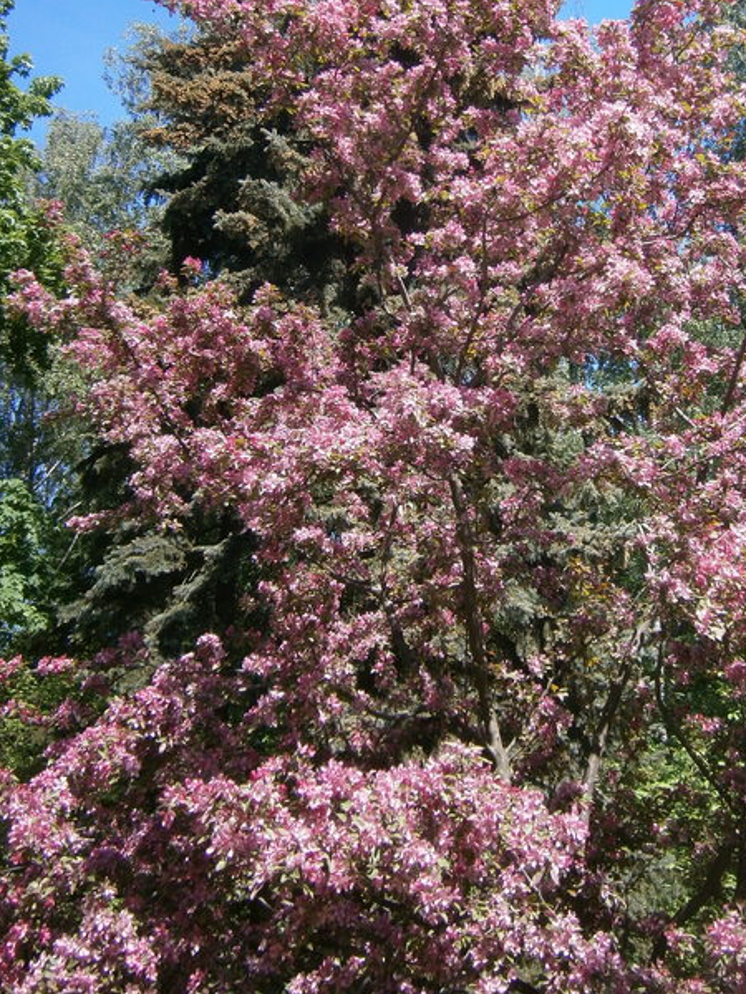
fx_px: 1121
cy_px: 270
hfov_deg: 36.7
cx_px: 445
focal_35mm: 39
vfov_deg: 46.4
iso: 80
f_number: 8
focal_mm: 4.7
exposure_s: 1/60
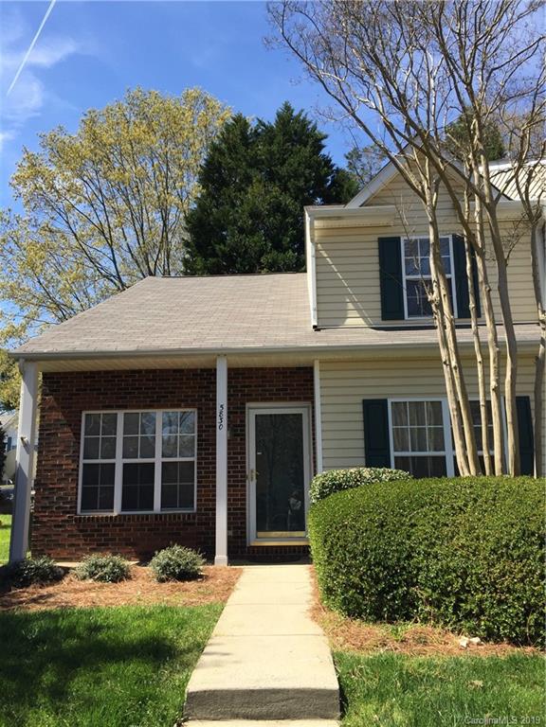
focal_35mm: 29
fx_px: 610
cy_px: 364
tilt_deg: +11.7
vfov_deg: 61.7
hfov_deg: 48.2
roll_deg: +0.1
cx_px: 273
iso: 32
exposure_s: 1/964
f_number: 2.2
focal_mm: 4.15
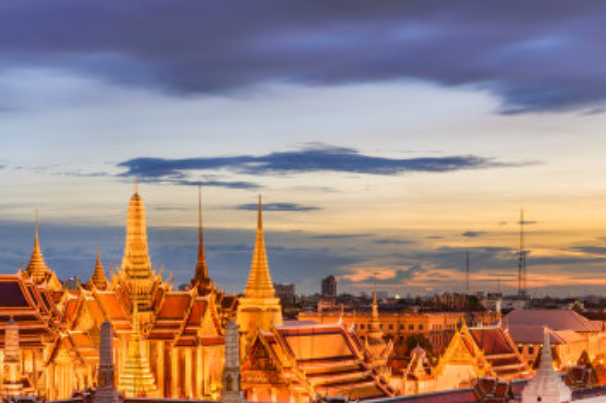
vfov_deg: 17.3
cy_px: 348
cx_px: 130
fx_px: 1312
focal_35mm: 78
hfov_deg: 25.6
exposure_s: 30
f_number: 11
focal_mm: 45
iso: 64
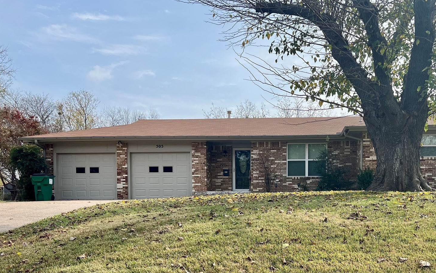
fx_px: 464
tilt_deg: -2.6
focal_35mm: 39
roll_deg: -0.9
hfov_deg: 49.8
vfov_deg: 32.0
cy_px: 216
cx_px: 278
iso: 50
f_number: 1.5
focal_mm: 5.7
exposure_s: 1/2994
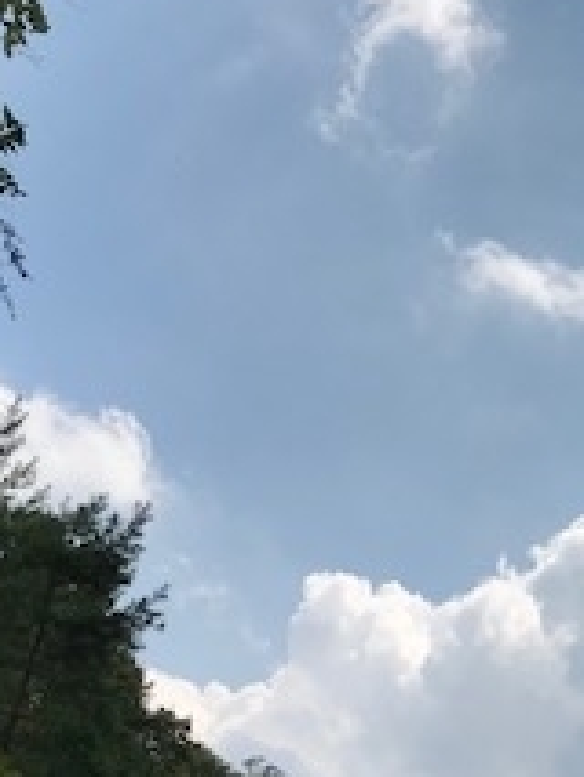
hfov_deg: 17.6
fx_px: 1888
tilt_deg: +16.7
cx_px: 380
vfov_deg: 21.9
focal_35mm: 84
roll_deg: -1.5
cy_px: 879
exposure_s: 1/5051
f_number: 1.8
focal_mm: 3.99
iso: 20
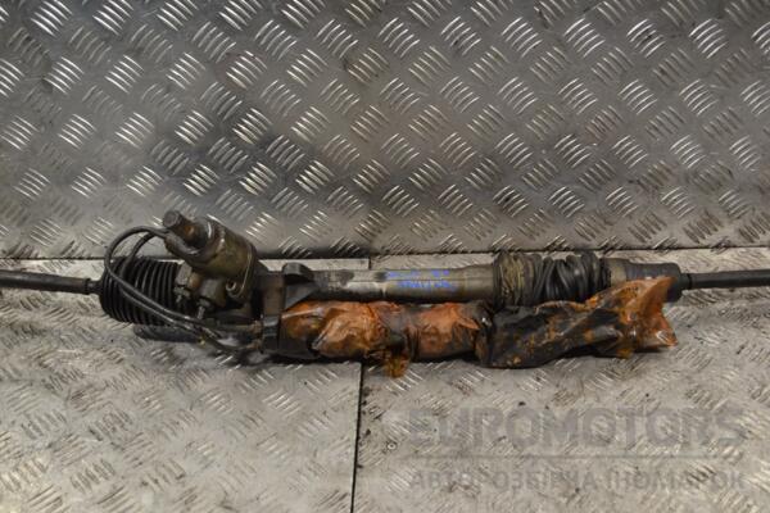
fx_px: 930
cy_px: 256
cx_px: 385
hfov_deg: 45.0
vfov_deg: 30.8
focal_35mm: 44
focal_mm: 29
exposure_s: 1/100
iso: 400
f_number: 5
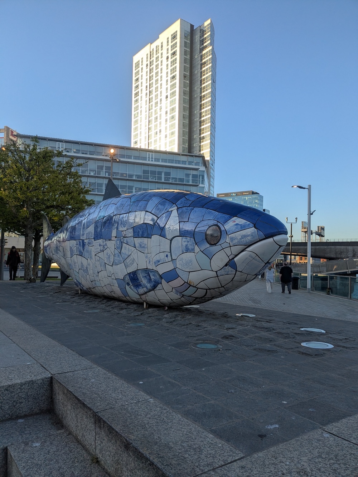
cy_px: 238
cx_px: 179
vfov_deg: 65.3
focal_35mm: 27
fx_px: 372
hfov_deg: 51.4
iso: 47
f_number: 1.73
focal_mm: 4.38
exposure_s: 1/1376
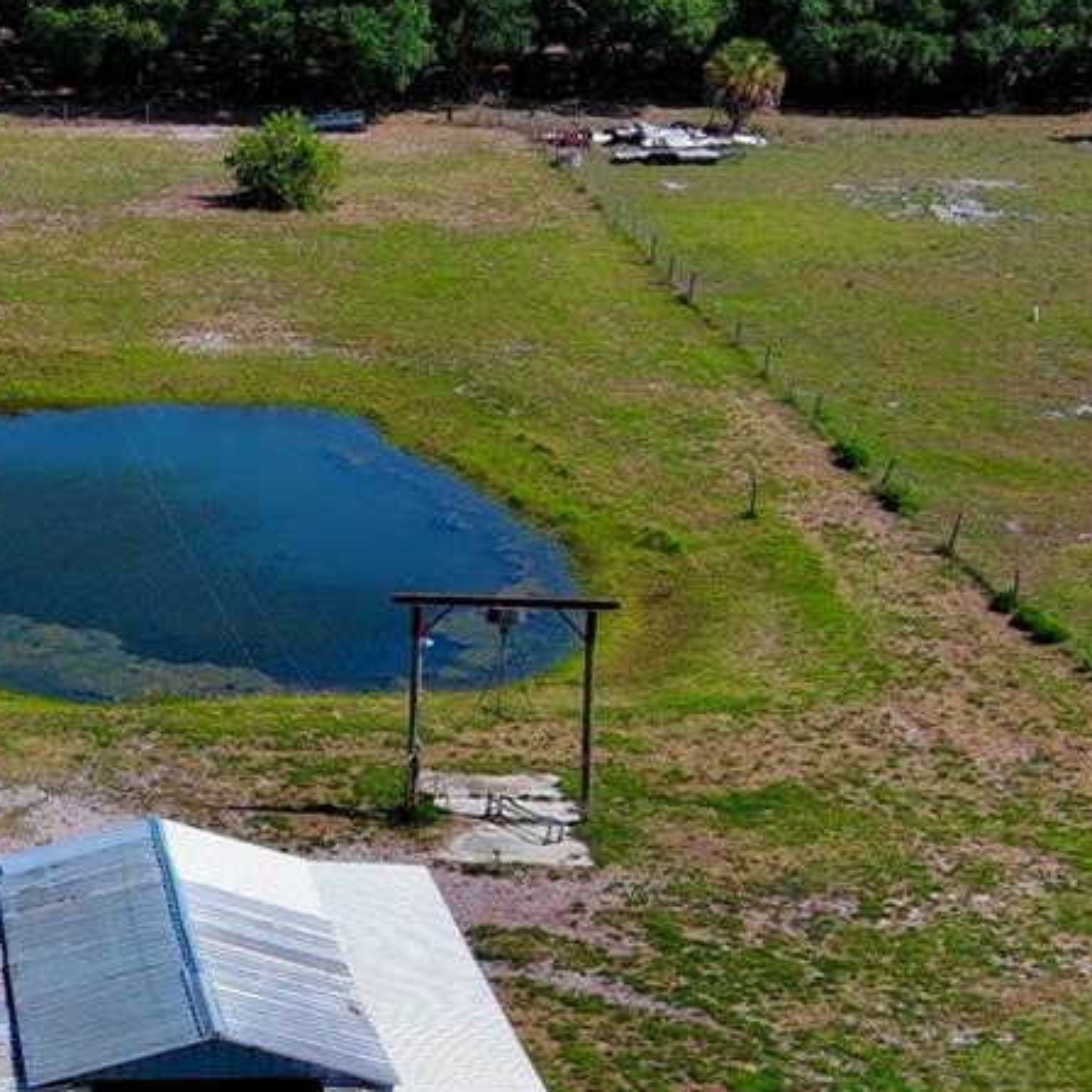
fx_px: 3141
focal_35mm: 88
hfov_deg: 19.0
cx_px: -73
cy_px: 702
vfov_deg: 19.7
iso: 100
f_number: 9
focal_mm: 10.57
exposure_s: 1/320
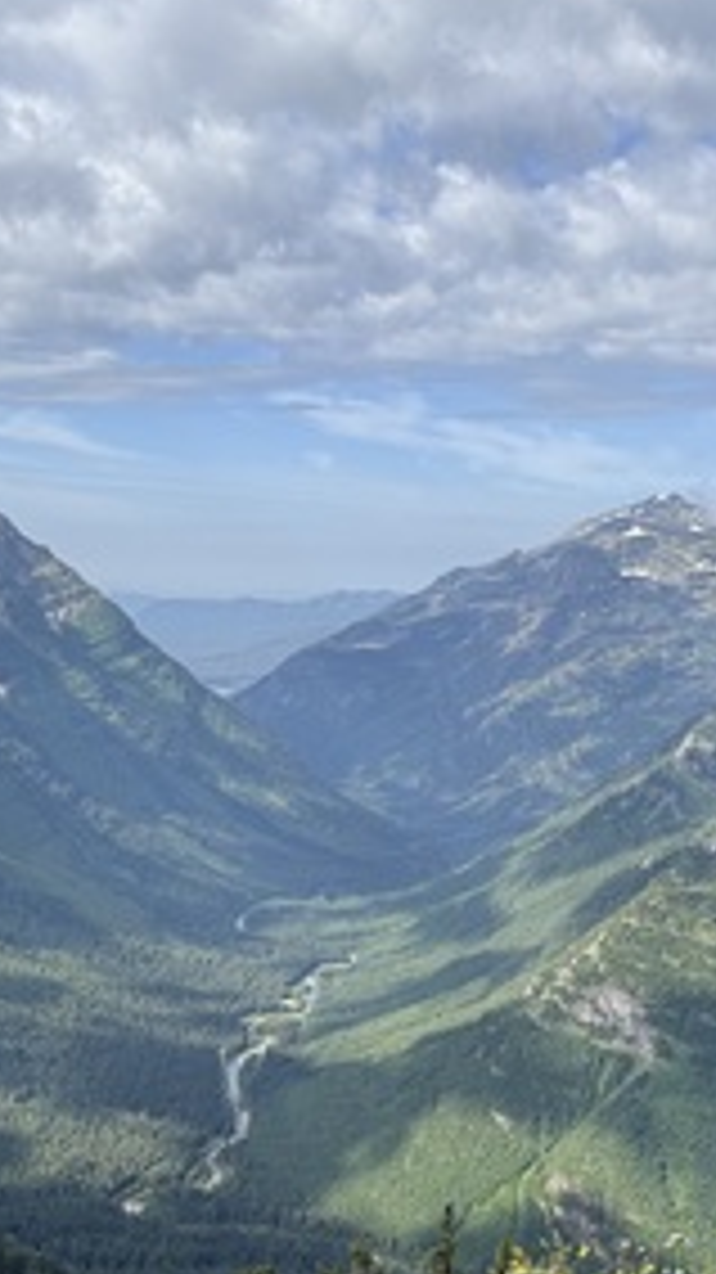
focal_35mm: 48
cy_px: 1031
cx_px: -59
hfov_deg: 23.5
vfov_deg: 41.0
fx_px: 1622
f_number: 1.78
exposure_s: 1/2801
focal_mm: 6.76
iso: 80
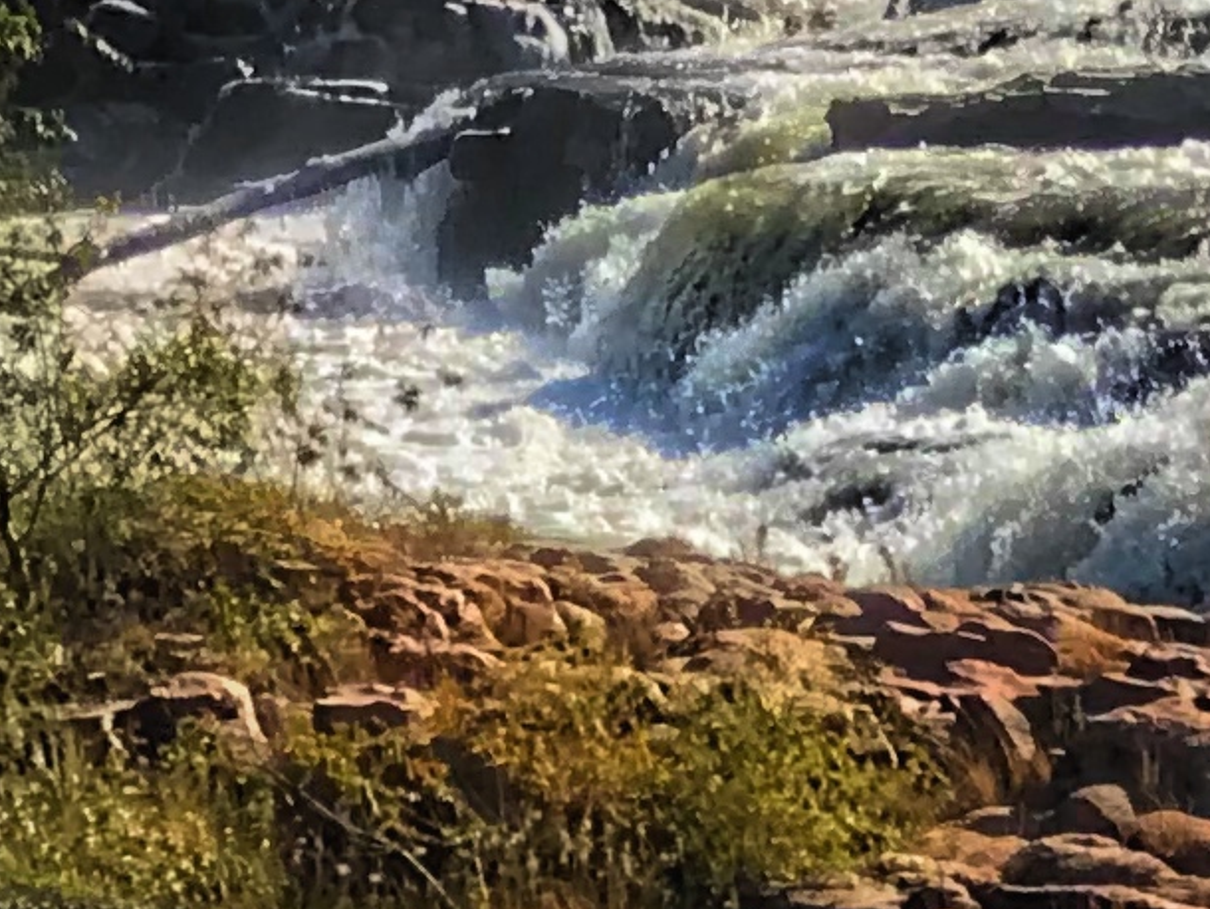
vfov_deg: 7.8
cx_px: 3045
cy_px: 1665
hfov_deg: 9.4
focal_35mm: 185
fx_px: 6469
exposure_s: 1/1623
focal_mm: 3.99
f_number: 1.8
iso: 20
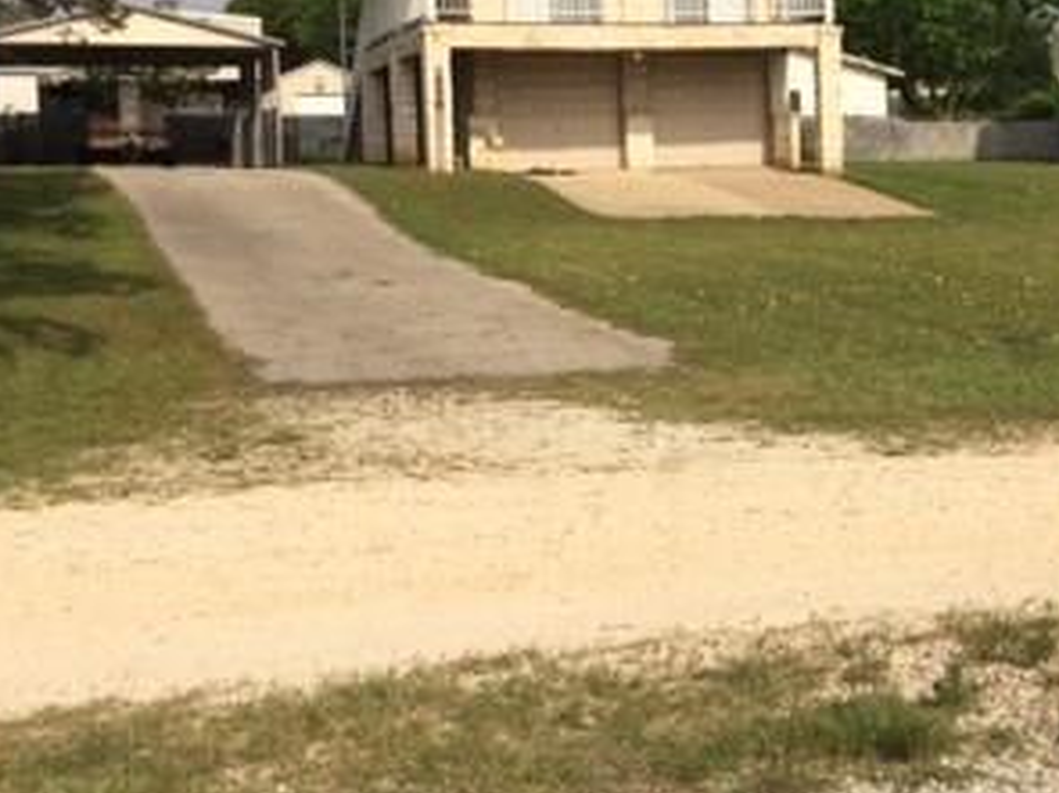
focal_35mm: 63
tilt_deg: -3.5
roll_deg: +2.9
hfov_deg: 29.9
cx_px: 876
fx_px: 1927
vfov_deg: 23.1
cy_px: 248
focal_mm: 4.15
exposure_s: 1/3425
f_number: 2.2
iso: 32
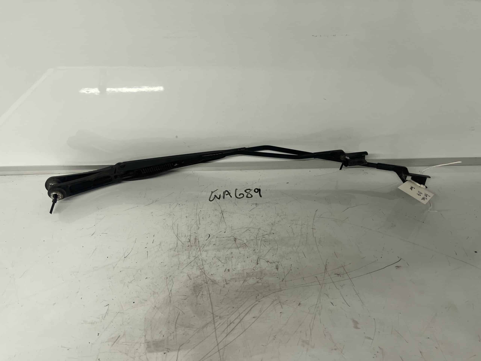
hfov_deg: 67.3
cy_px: 180
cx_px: 240
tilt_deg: -41.7
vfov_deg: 53.1
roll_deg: -2.2
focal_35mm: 26
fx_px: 361
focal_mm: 5.1
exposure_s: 1/100
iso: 125
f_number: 1.6
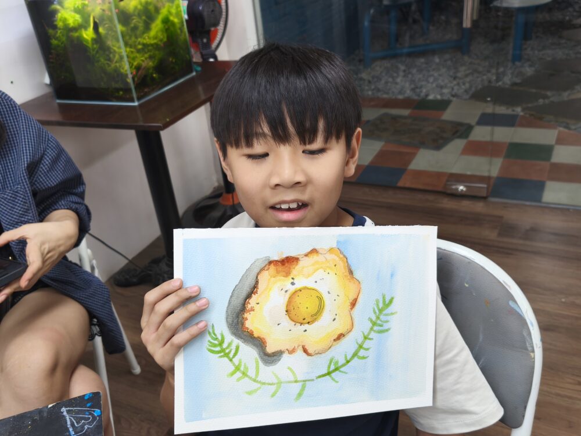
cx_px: 290
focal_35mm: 35
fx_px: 587
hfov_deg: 52.6
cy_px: 218
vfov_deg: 40.7
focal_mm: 5.35
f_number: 1.7
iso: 100
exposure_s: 1/100
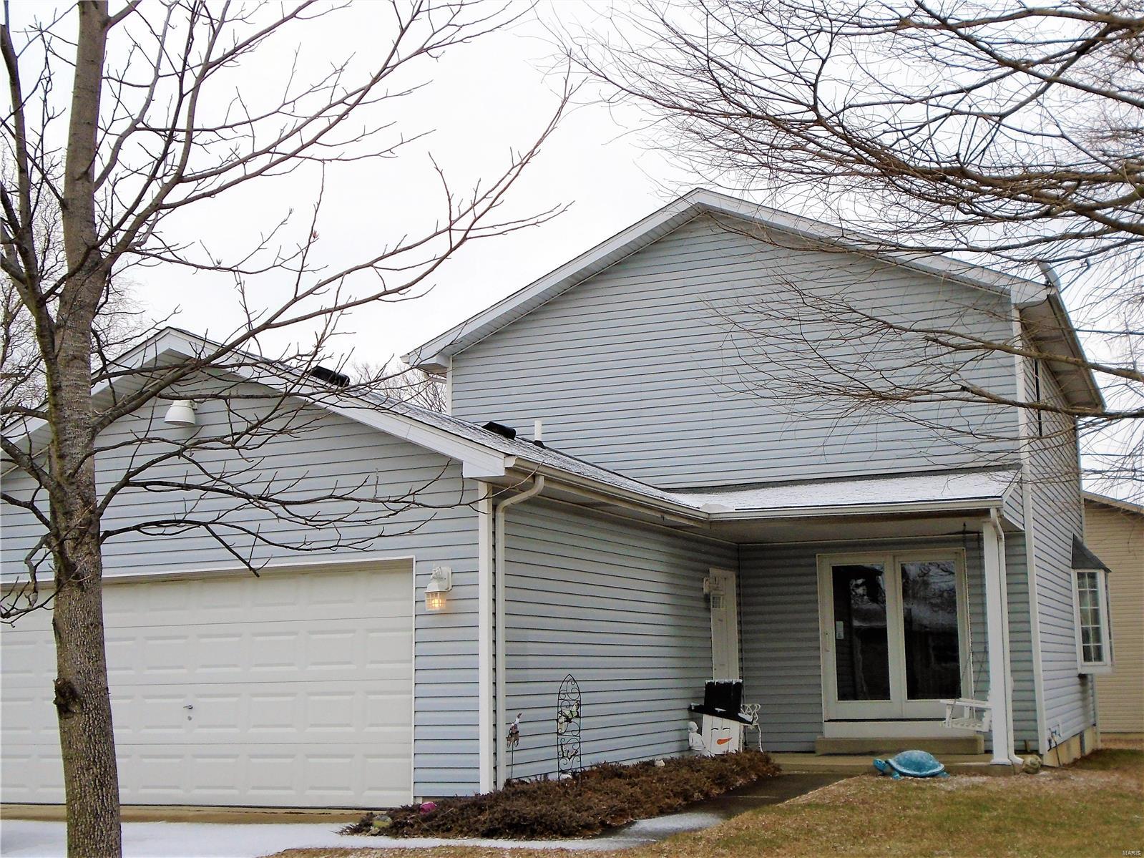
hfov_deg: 51.4
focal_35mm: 36
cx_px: 572
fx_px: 1190
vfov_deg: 39.7
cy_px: 429
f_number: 3.8
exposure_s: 1/500
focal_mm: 6.4
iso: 100
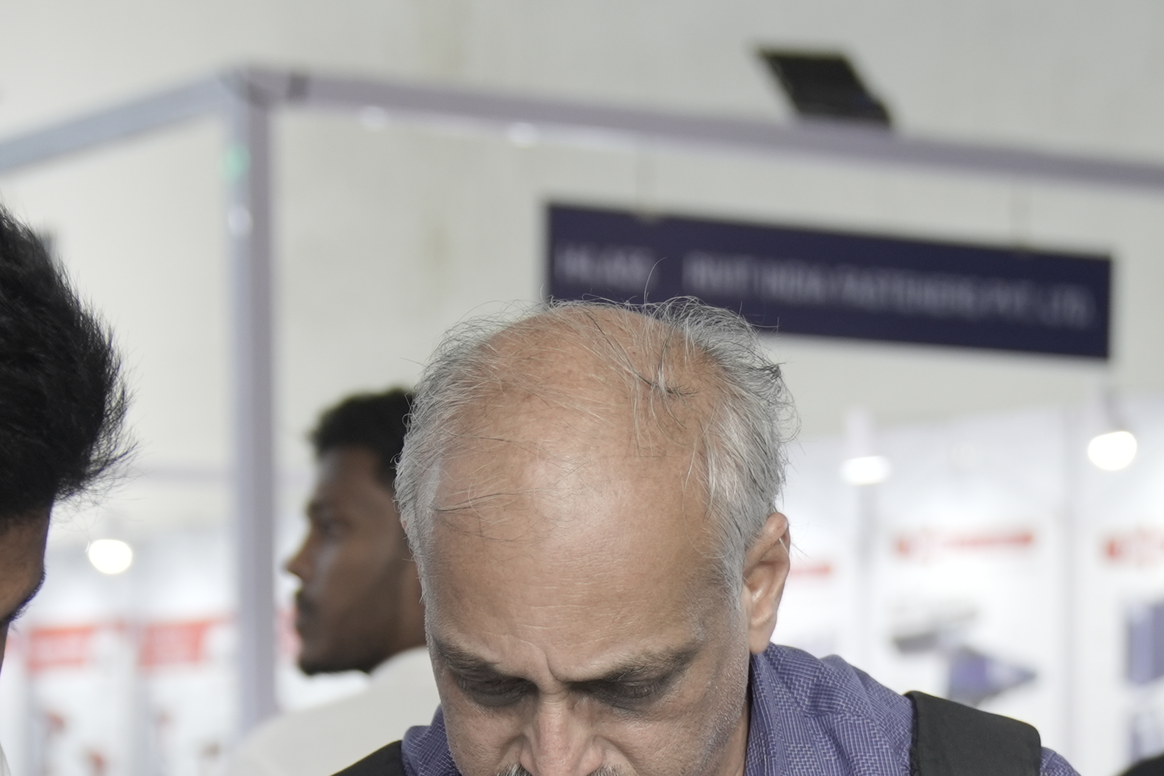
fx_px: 4591
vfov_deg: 9.4
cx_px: 862
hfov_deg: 14.4
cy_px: 1149
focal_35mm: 142
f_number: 2.8
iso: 320
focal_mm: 40
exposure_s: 1/100
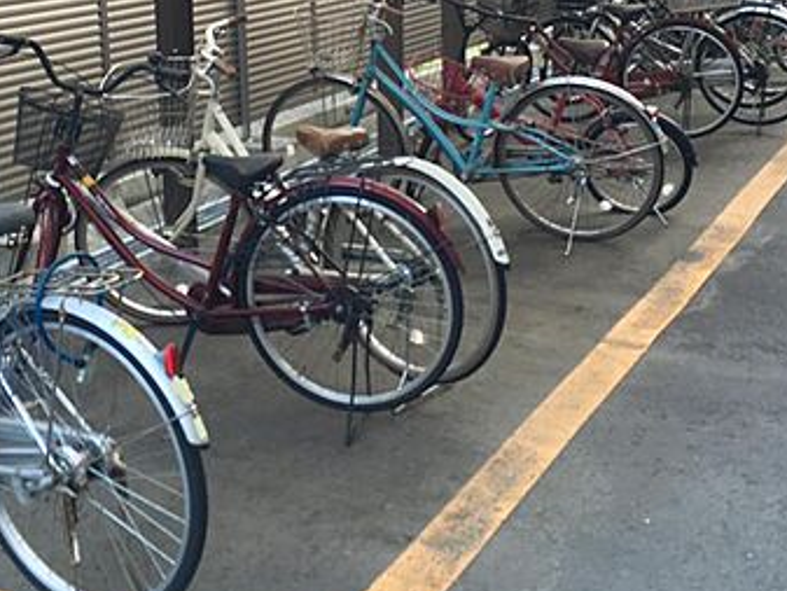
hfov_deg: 34.7
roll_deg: +2.0
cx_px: 276
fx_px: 1251
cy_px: 65
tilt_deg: -8.5
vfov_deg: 25.8
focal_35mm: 55
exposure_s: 1/60
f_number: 2.2
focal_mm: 4.15
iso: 32
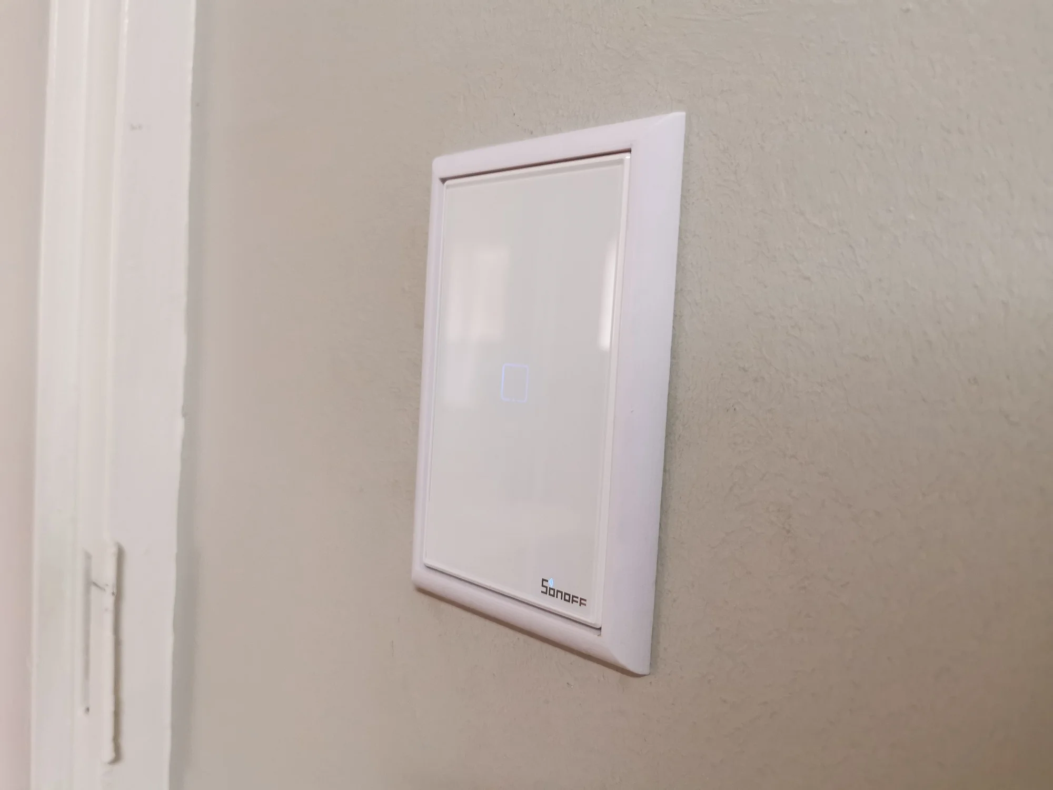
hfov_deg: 65.3
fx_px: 821
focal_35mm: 27
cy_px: 395
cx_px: 526
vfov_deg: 51.4
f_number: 1.6
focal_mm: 5.56
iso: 200
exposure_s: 1/50
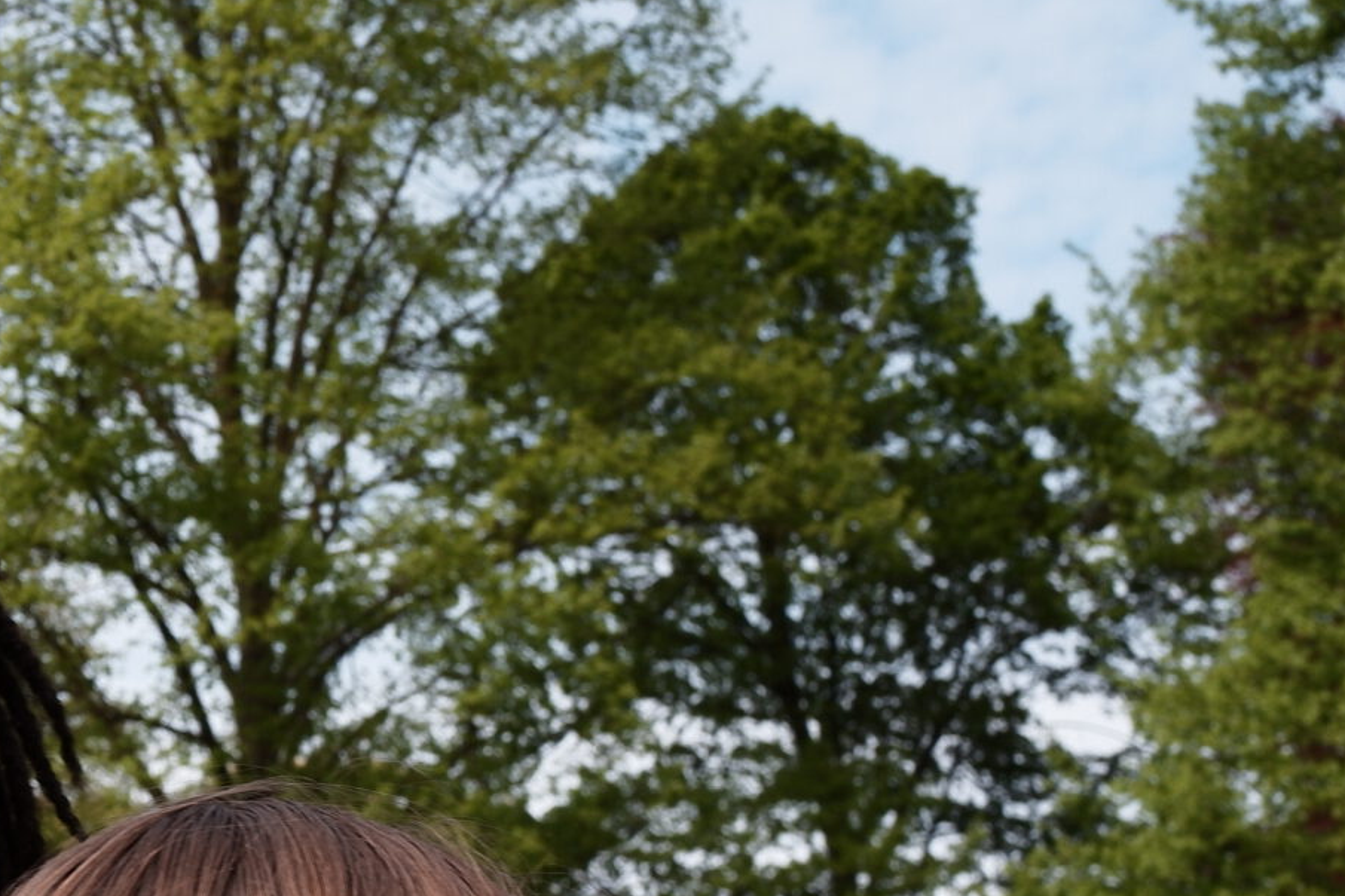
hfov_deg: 16.5
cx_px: -468
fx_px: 4333
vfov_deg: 11.7
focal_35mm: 116
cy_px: 790
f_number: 9
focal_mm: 27
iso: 200
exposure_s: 1/250
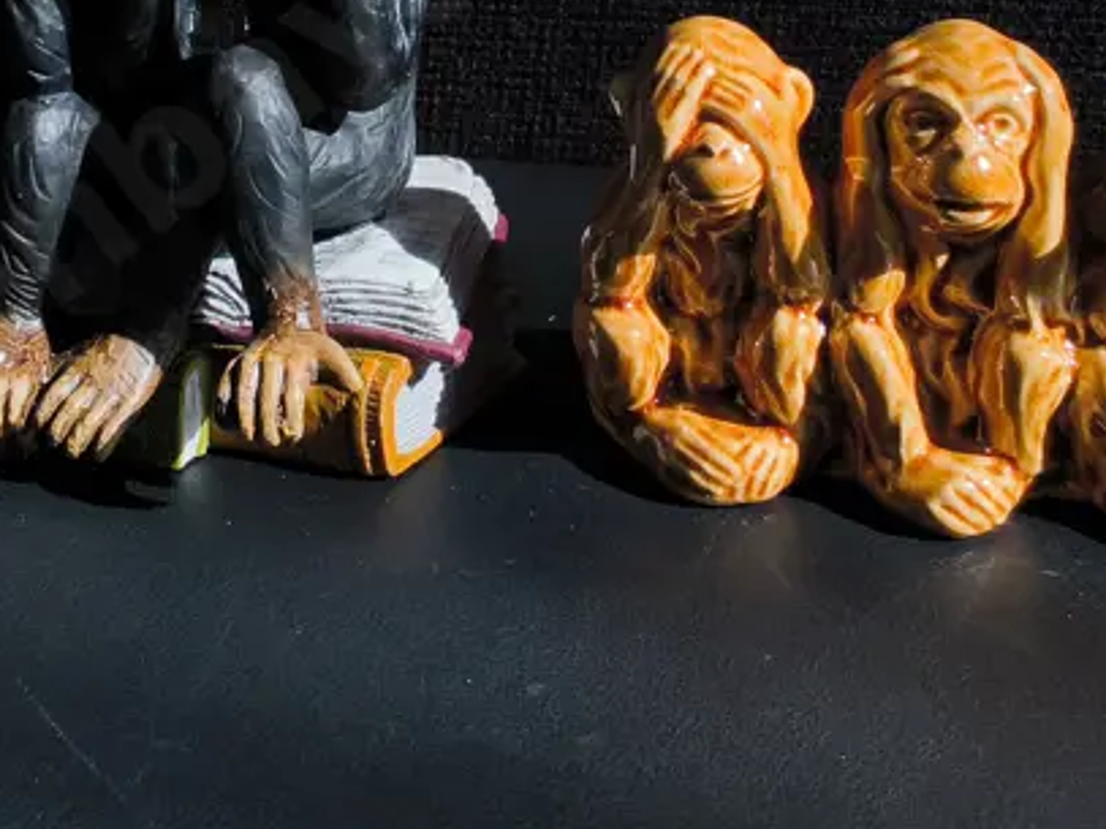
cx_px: 364
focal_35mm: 68
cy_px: 14
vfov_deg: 20.9
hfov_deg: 28.4
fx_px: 2172
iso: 32
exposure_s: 1/2679
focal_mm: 2.87
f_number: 2
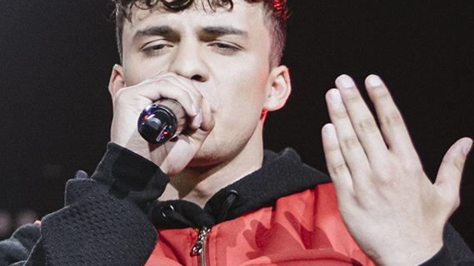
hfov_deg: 12.4
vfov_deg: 7.5
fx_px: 2023
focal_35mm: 161
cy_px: 111
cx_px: -345
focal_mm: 23
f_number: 1.4
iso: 800
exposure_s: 1/800
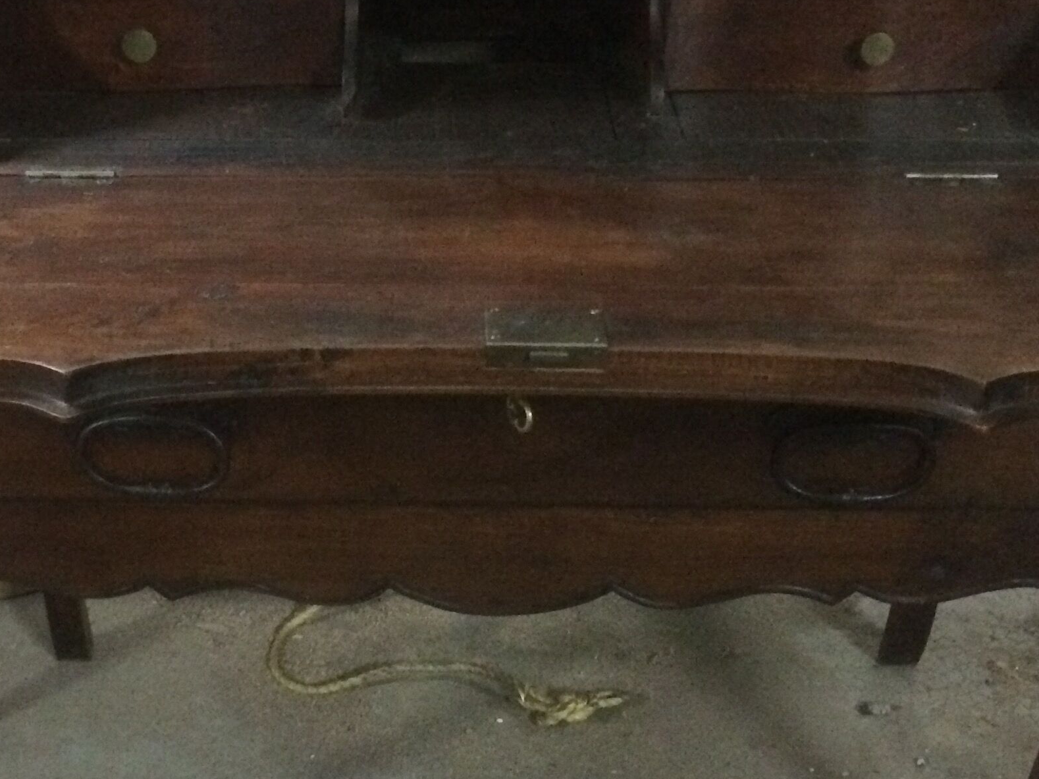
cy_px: 367
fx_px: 1801
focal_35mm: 60
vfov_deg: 24.4
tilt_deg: -25.6
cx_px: 407
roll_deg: -0.5
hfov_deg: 32.1
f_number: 2.2
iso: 640
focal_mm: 4.15
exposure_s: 1/17
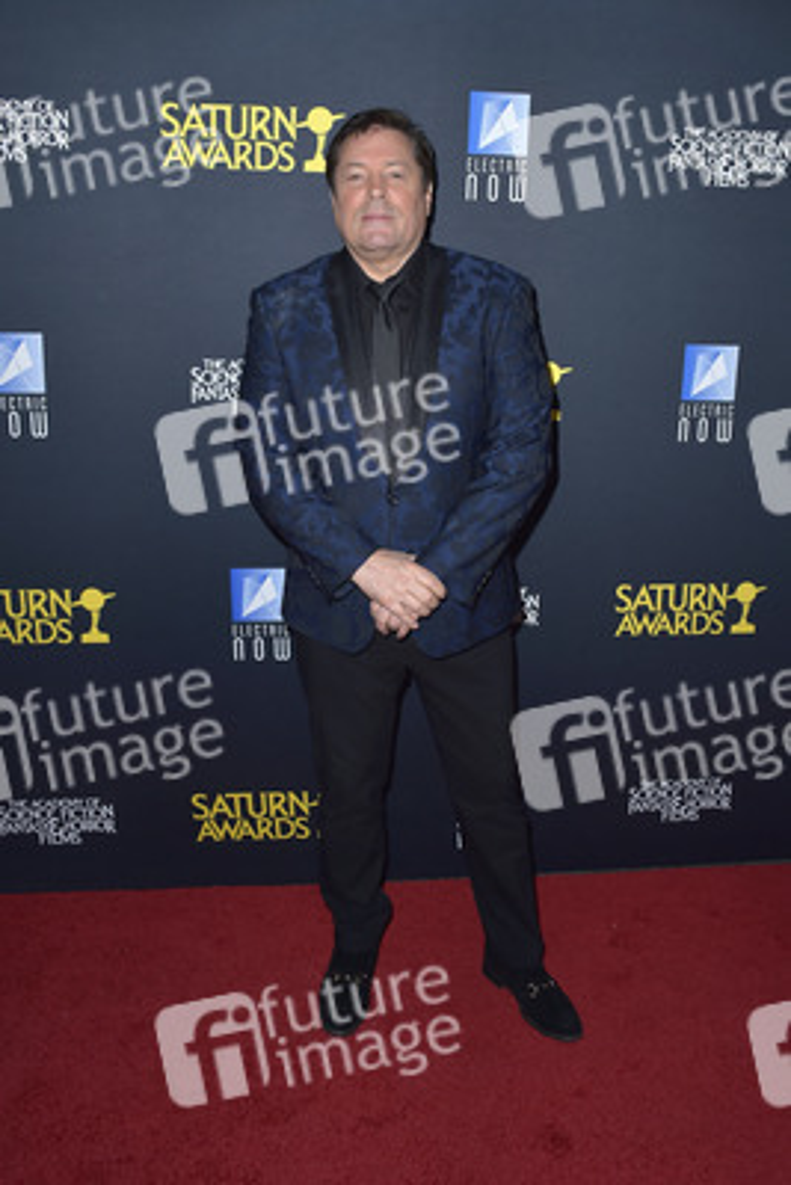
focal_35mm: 32
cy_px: 592
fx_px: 1054
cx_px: 396
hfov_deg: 41.1
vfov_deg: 58.7
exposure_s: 1/250
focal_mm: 32
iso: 250
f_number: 6.3
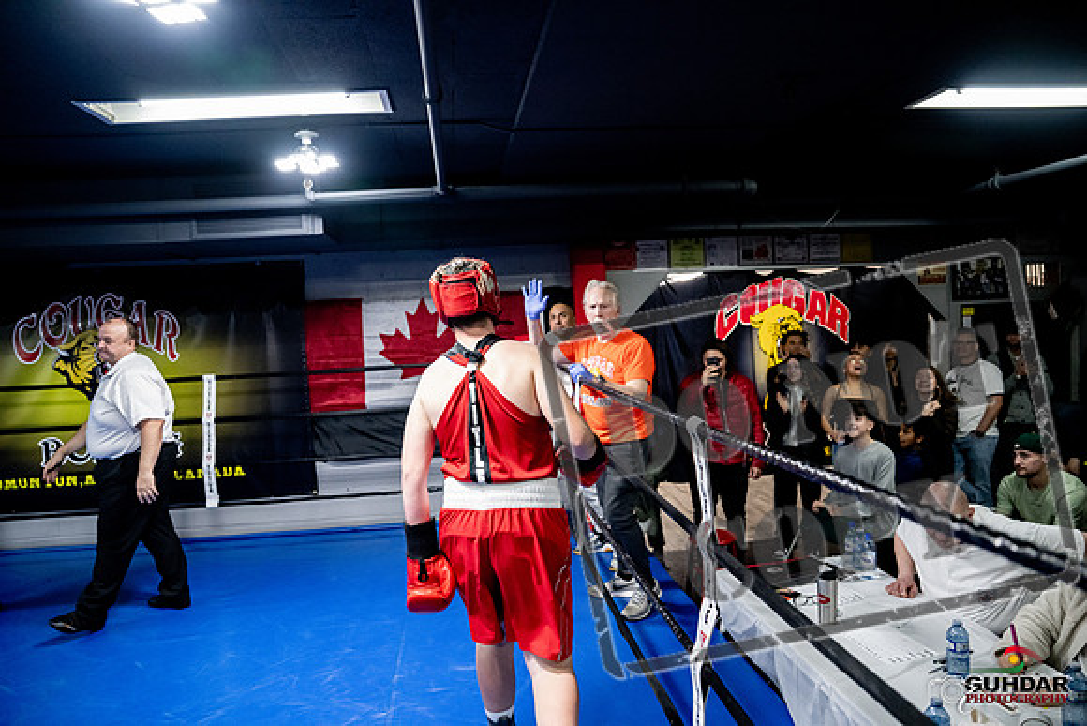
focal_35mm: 24
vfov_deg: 53.2
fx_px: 725
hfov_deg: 73.7
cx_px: 544
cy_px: 363
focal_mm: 24
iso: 10000
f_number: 2.8
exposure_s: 1/1000
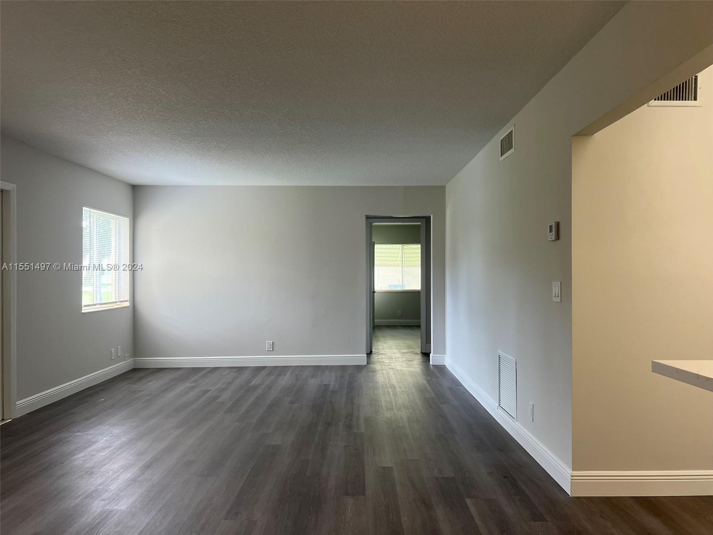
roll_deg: +0.2
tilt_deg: -1.2
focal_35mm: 26
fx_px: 536
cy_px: 268
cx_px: 356
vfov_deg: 53.1
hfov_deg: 67.3
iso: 80
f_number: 1.5
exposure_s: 1/120
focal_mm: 5.7
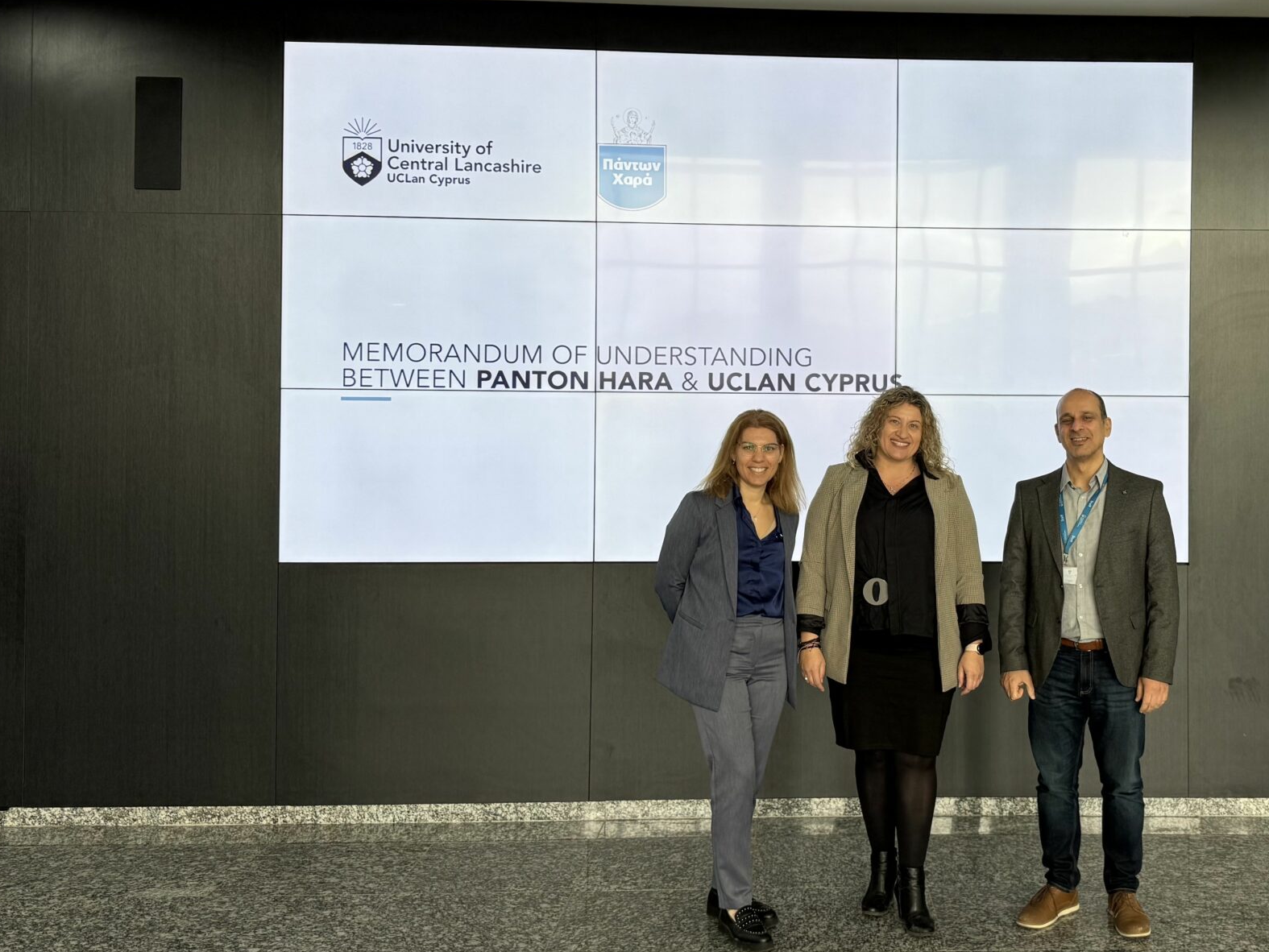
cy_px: 416
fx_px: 1430
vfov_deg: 36.8
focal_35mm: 39
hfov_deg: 46.9
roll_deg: -0.5
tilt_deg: +1.1
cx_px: 869
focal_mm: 6.76
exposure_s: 1/199
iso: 64
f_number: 1.78
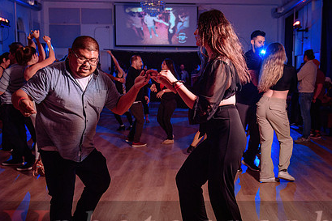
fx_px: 443
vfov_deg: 28.0
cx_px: 216
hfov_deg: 40.7
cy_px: 131
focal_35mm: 48
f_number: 3.2
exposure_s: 1/60
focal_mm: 31
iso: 800
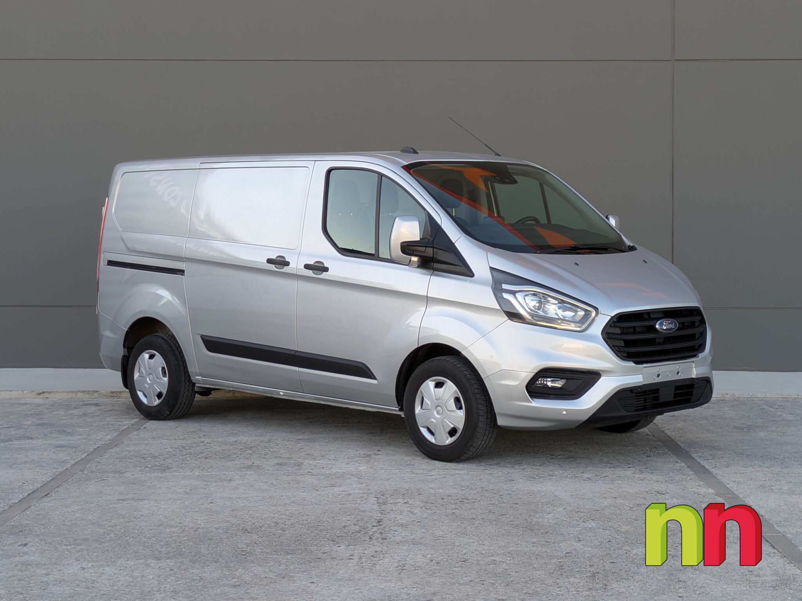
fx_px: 556
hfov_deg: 71.6
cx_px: 401
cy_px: 300
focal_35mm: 24
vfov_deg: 56.8
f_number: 1.8
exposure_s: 1/3200
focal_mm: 6.86
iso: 80
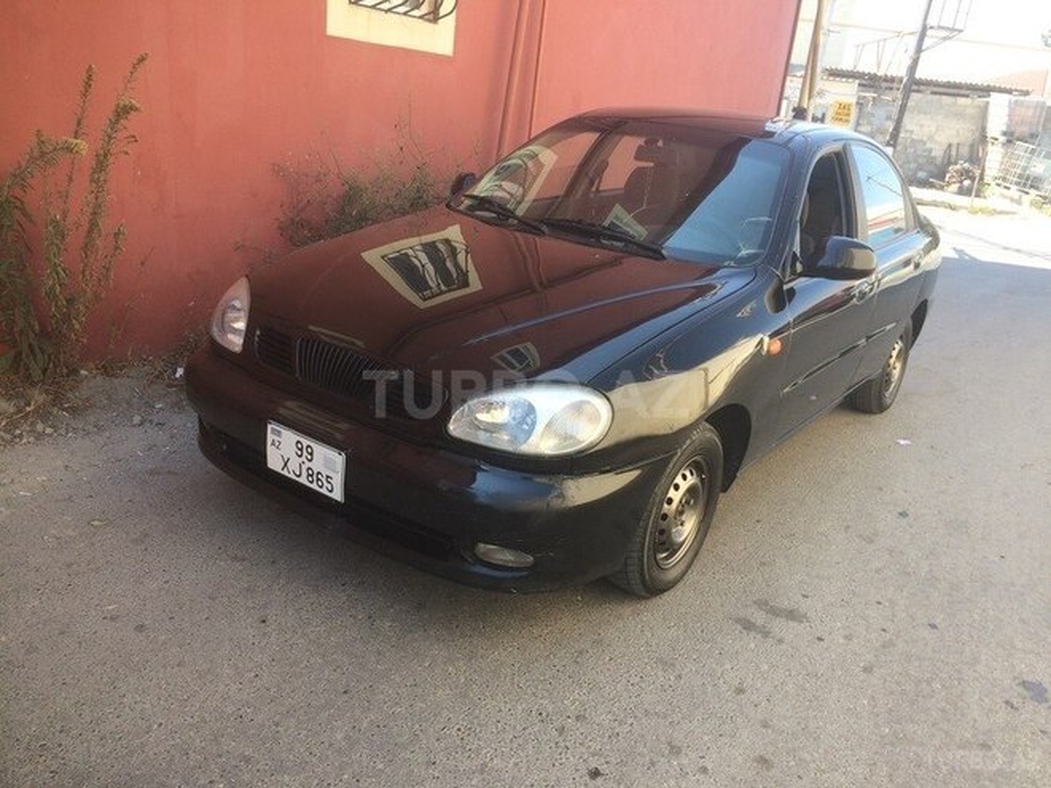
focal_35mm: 29
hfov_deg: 61.7
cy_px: 394
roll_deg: -6.9
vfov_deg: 48.2
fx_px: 880
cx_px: 526
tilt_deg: -18.1
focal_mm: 4.15
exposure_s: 1/273
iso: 32
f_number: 2.2
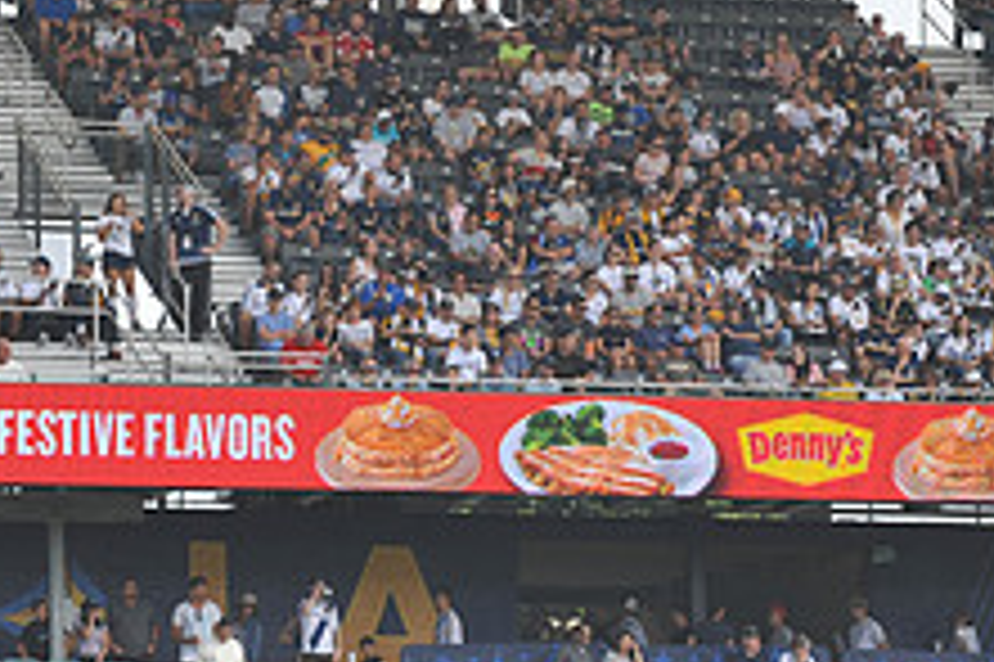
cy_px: 468
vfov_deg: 3.9
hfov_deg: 5.8
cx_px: 409
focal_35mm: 354
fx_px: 9767
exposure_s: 1/250
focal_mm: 135
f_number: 8
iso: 200
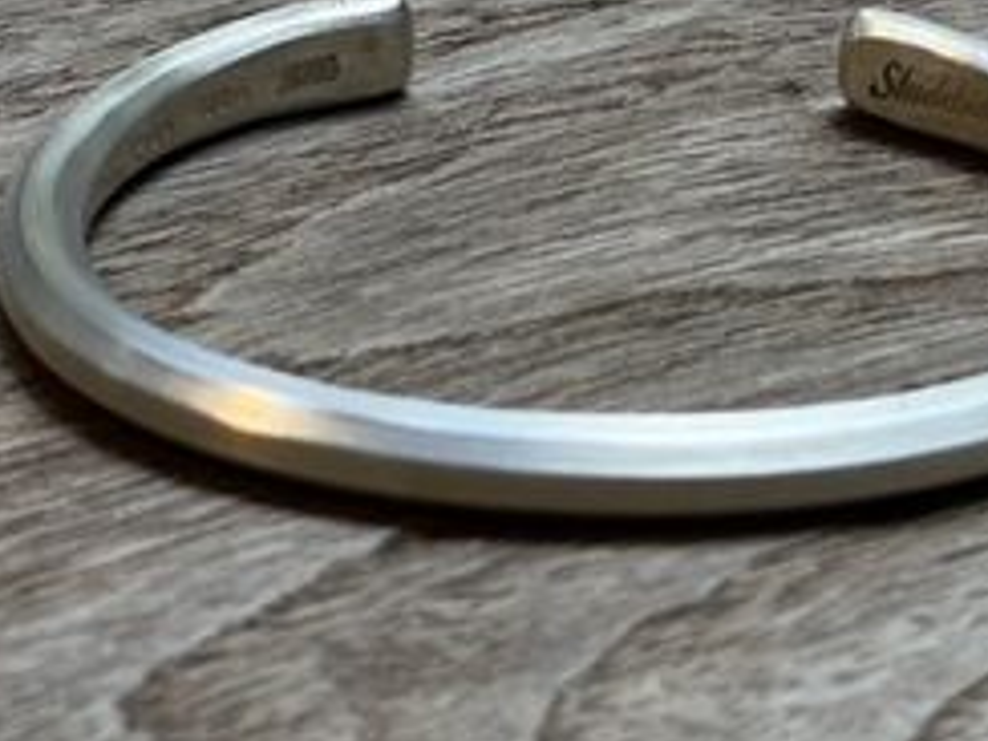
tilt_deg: -27.9
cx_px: 476
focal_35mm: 140
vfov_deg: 10.6
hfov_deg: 14.1
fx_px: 3996
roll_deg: +0.2
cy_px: 279
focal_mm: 7.5
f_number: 2.2
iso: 32
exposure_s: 1/100
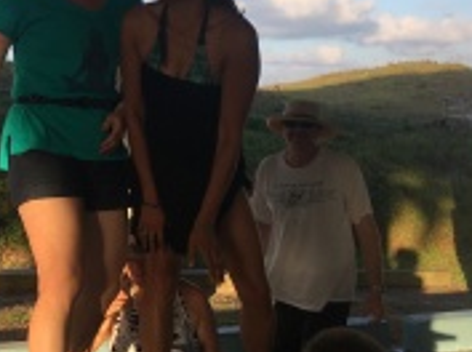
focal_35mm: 60
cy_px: 120
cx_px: 48
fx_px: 816
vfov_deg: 24.2
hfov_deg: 30.8
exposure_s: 1/553
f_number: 2.2
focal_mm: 4.15
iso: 25
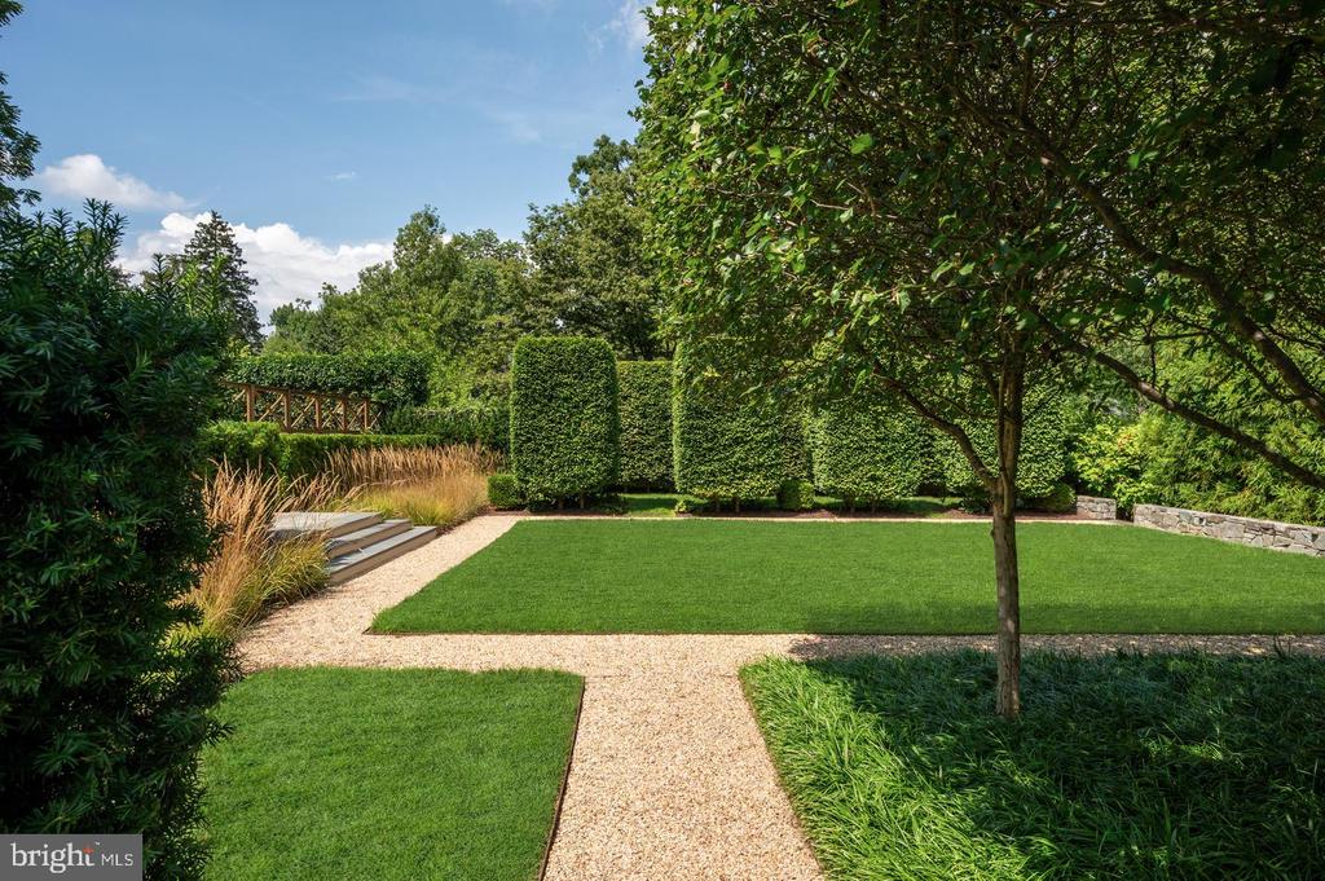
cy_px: 440
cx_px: 662
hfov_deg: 85.5
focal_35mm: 20
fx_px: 717
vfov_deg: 63.1
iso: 800
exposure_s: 1/800
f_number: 11
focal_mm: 19.5
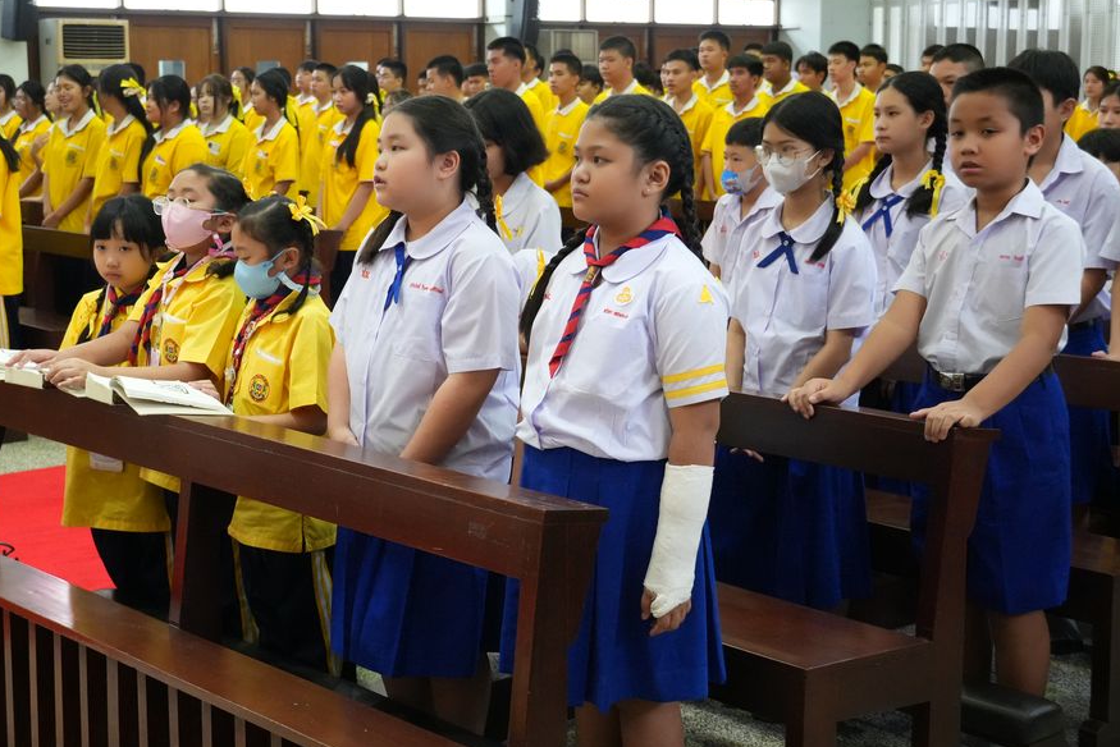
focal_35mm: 57
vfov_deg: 24.0
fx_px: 1760
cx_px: 481
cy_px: 350
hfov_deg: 35.2
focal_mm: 33
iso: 4000
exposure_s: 1/125
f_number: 4.5
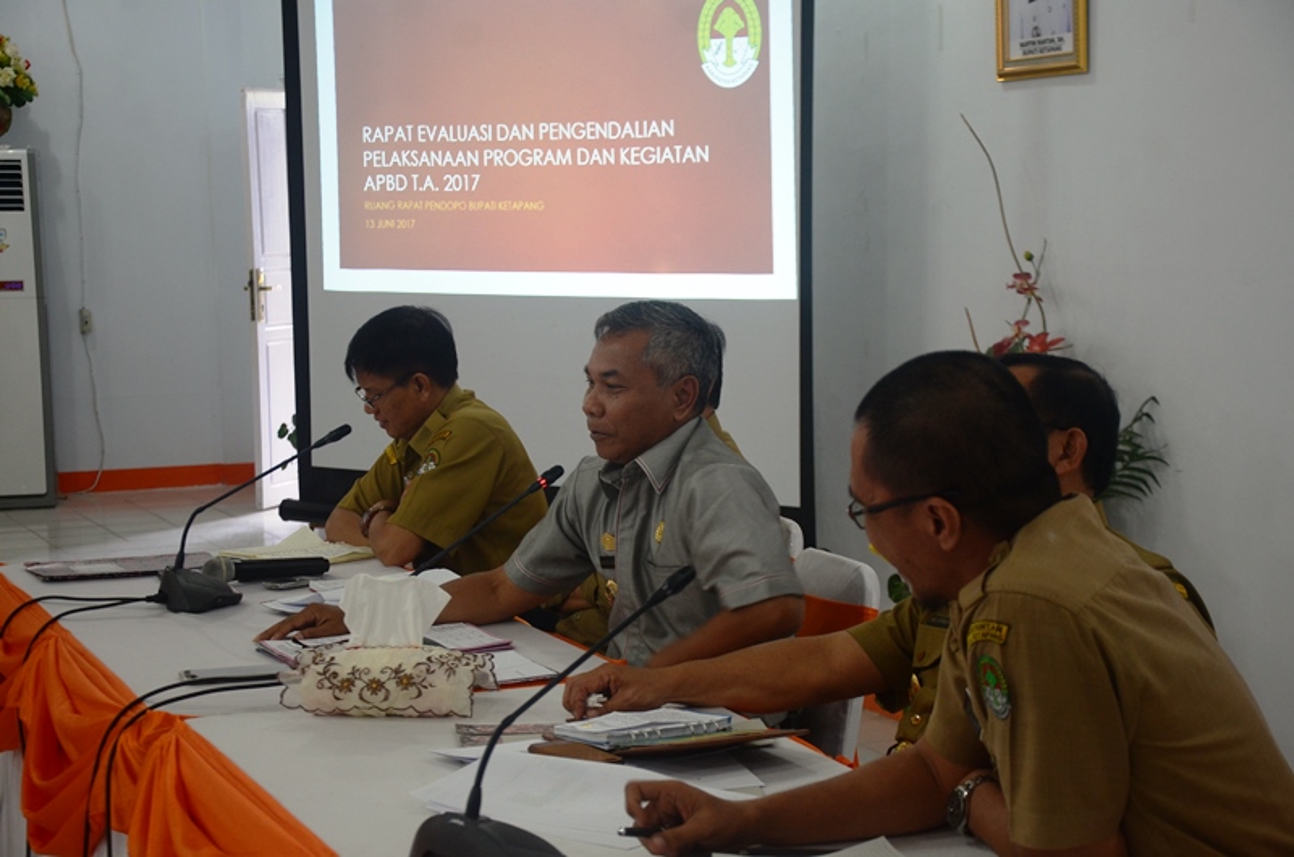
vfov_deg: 18.8
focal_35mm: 72
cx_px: 647
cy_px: 428
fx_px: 2583
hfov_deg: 28.1
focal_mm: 48
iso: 500
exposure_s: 1/30
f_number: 4.8
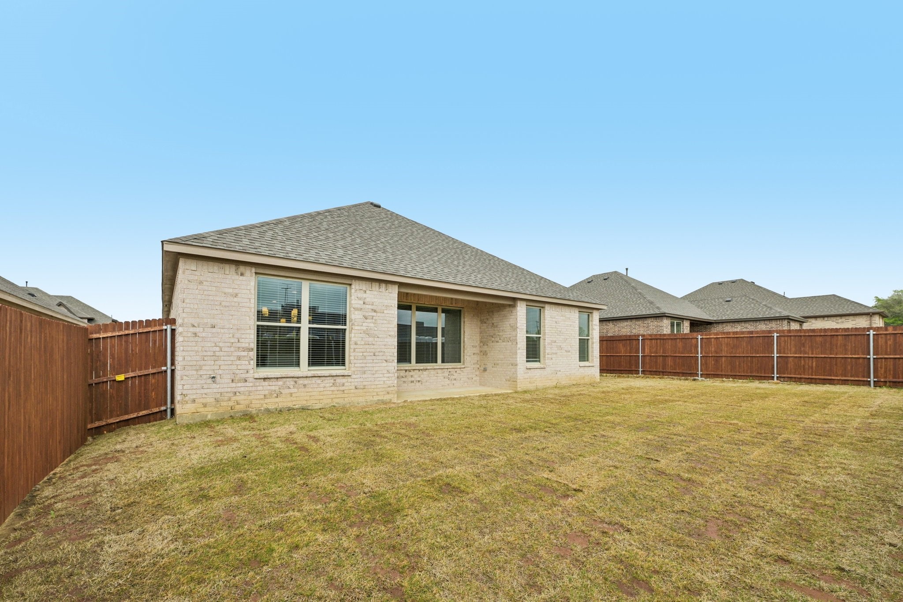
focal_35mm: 14
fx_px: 351
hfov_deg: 104.3
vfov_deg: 81.2
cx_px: 452
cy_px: 301
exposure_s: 1/1000
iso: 400
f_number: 8
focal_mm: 14
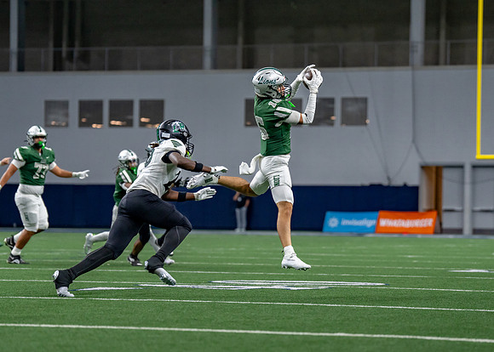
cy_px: 185
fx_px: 2500
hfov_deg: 11.3
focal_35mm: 178
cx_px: 254
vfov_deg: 8.1
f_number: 2.8
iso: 1250
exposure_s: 1/1000
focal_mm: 127
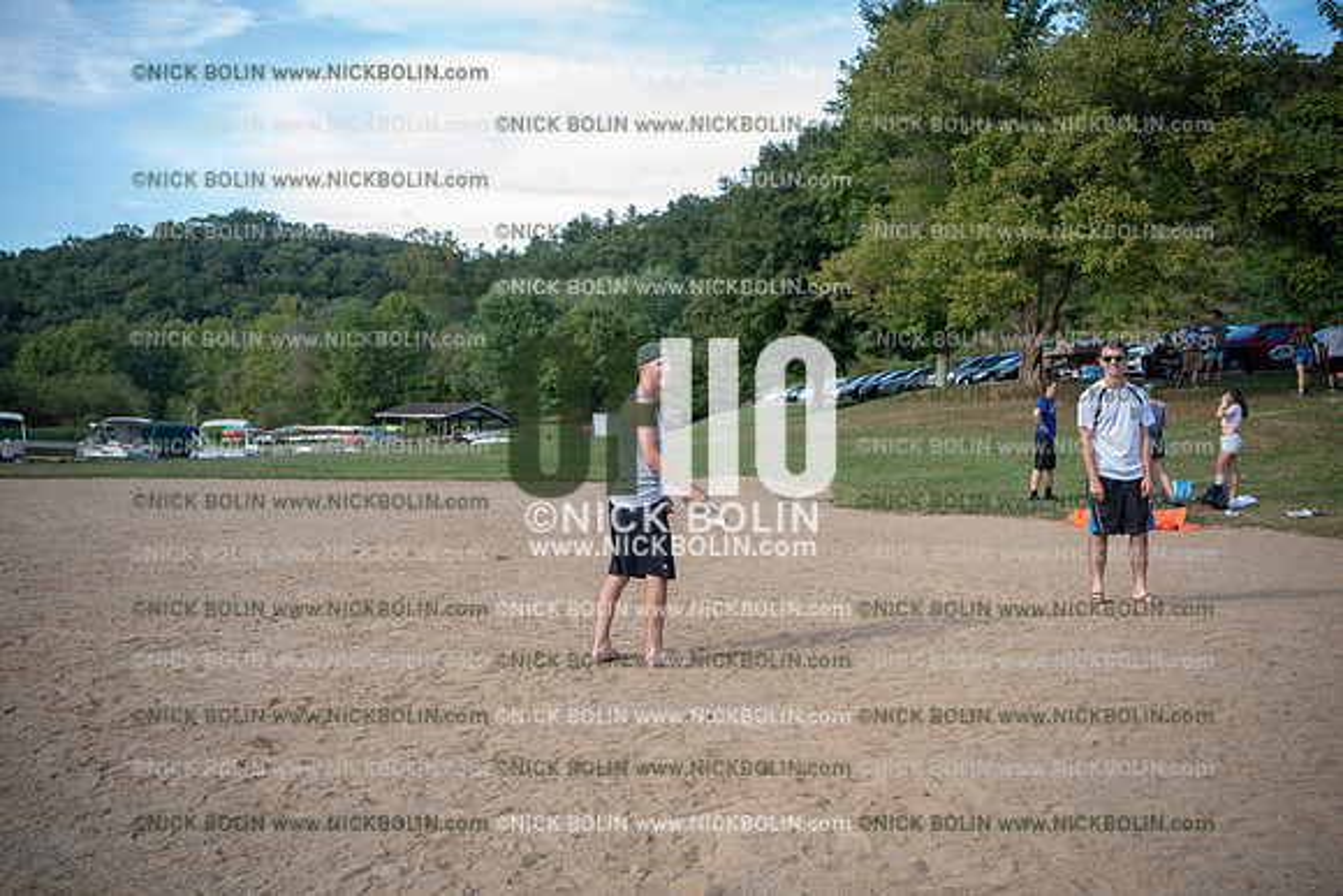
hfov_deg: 44.5
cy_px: 448
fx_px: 1642
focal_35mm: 44
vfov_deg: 30.5
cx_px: 672
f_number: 3.2
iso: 160
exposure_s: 1/400
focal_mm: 44
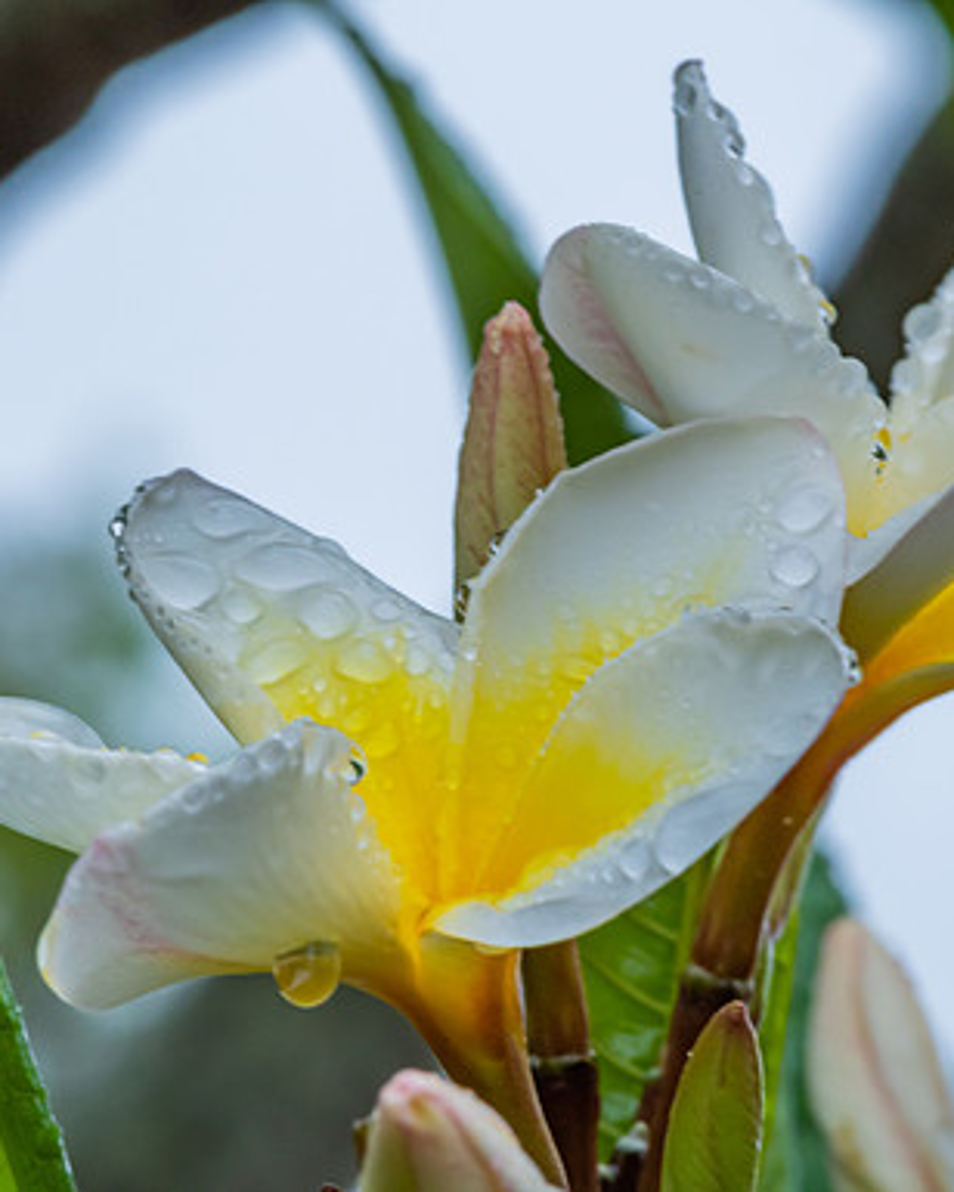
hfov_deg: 6.9
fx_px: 7870
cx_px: 452
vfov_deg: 8.7
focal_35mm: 223
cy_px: 596
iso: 640
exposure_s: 1/20
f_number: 20
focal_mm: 105
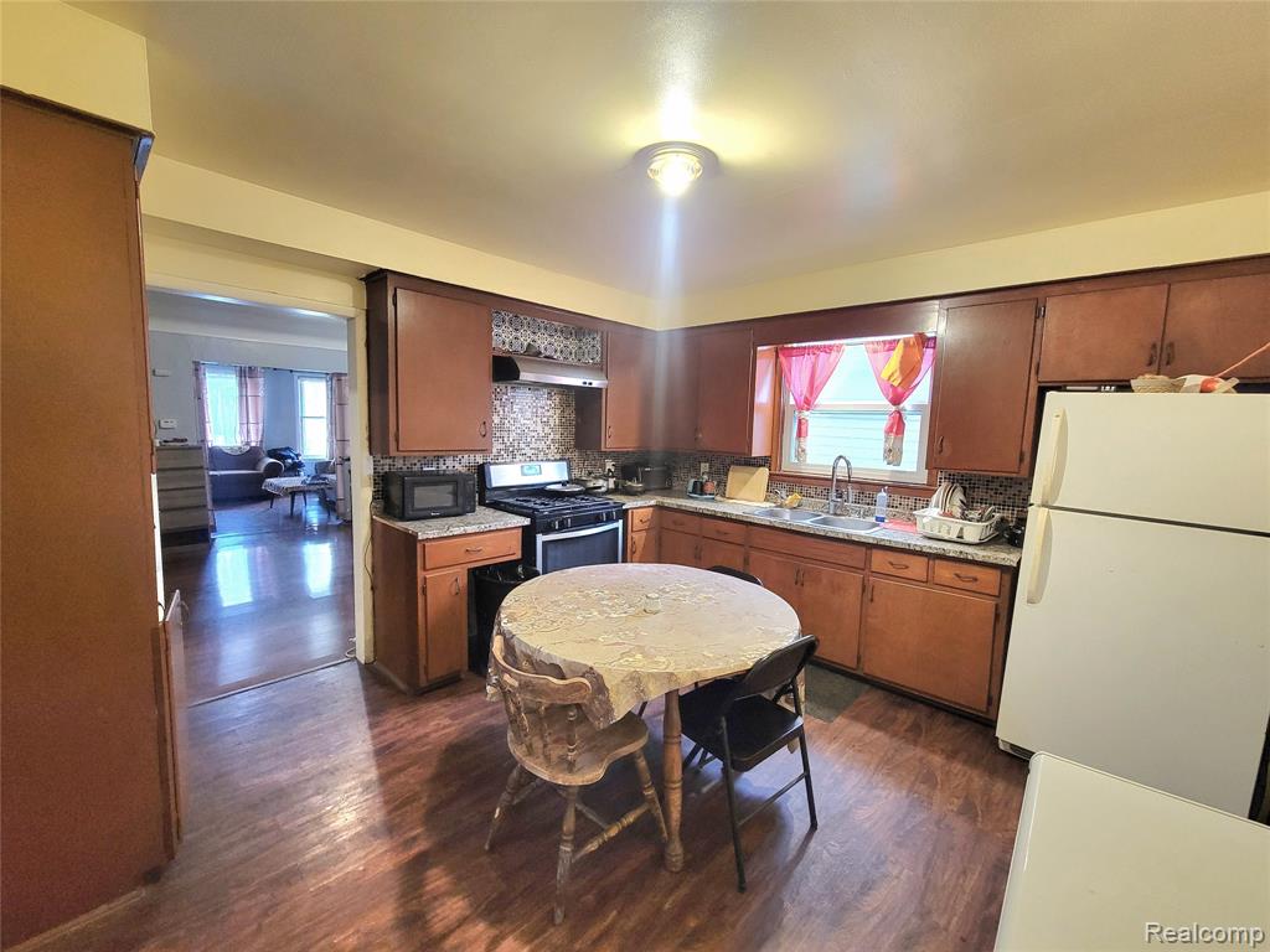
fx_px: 477
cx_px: 635
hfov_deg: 106.2
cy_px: 476
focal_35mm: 13
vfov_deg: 89.9
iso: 400
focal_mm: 2.2
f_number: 2.2
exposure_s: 1/30
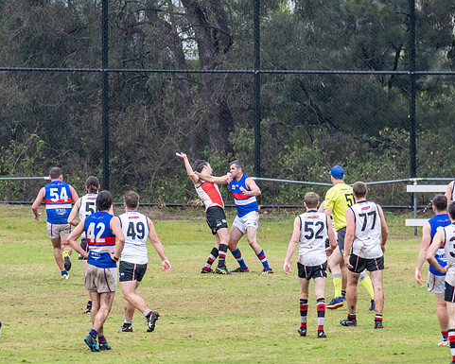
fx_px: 8687
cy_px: 182
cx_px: 212
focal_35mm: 645
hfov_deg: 3.0
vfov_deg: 2.4
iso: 1250
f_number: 7.1
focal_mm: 380
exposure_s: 1/1600
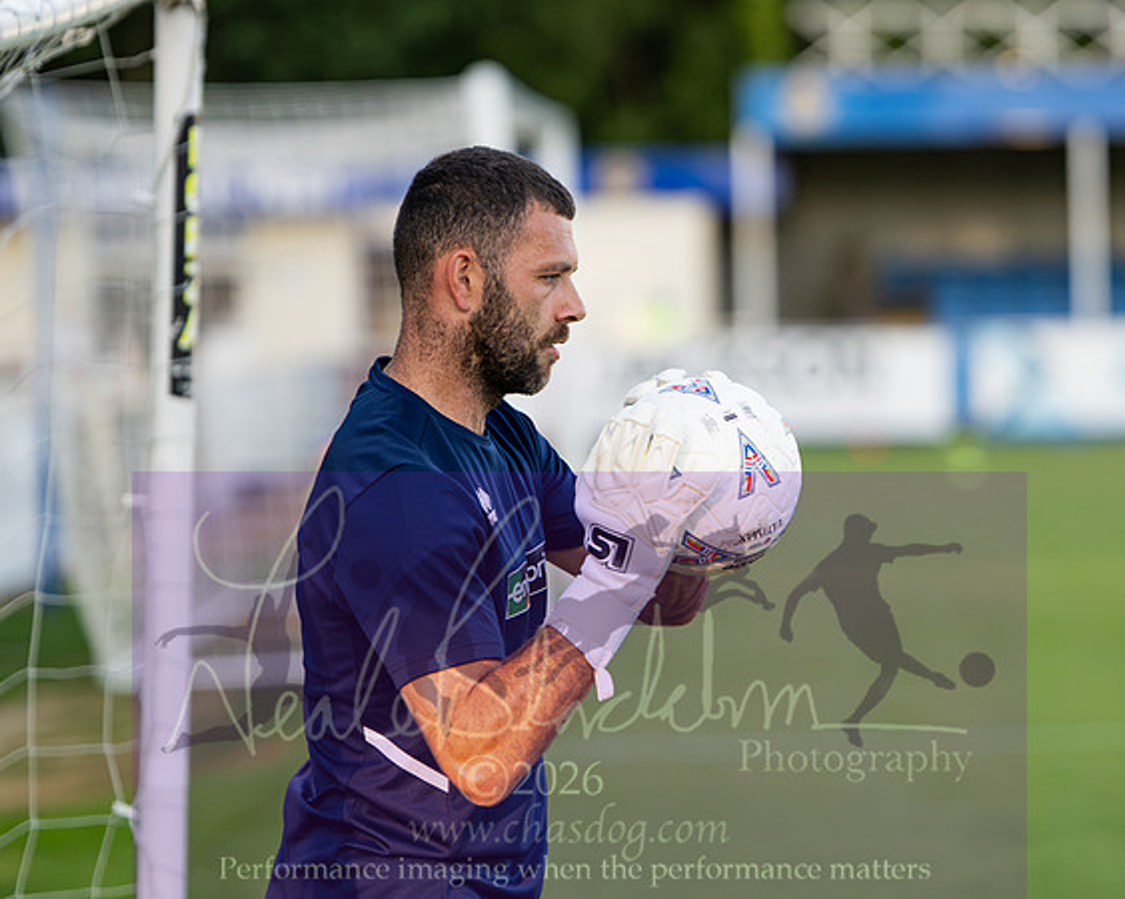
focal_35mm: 193
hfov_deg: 10.0
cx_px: 784
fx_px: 6429
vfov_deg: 8.0
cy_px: 353
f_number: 1.4
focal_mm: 85
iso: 1400
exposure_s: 1/10000
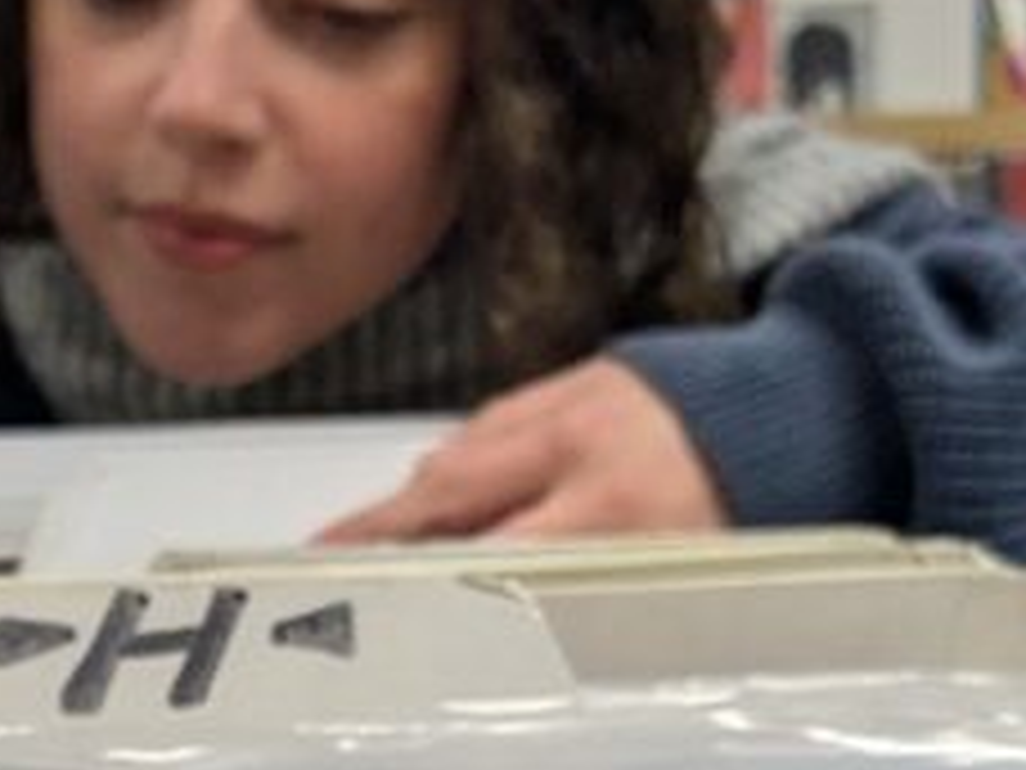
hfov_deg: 16.0
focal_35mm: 121
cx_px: 36
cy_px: 923
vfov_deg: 12.0
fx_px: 3586
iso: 152
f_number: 1.73
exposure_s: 1/120
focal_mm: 4.38
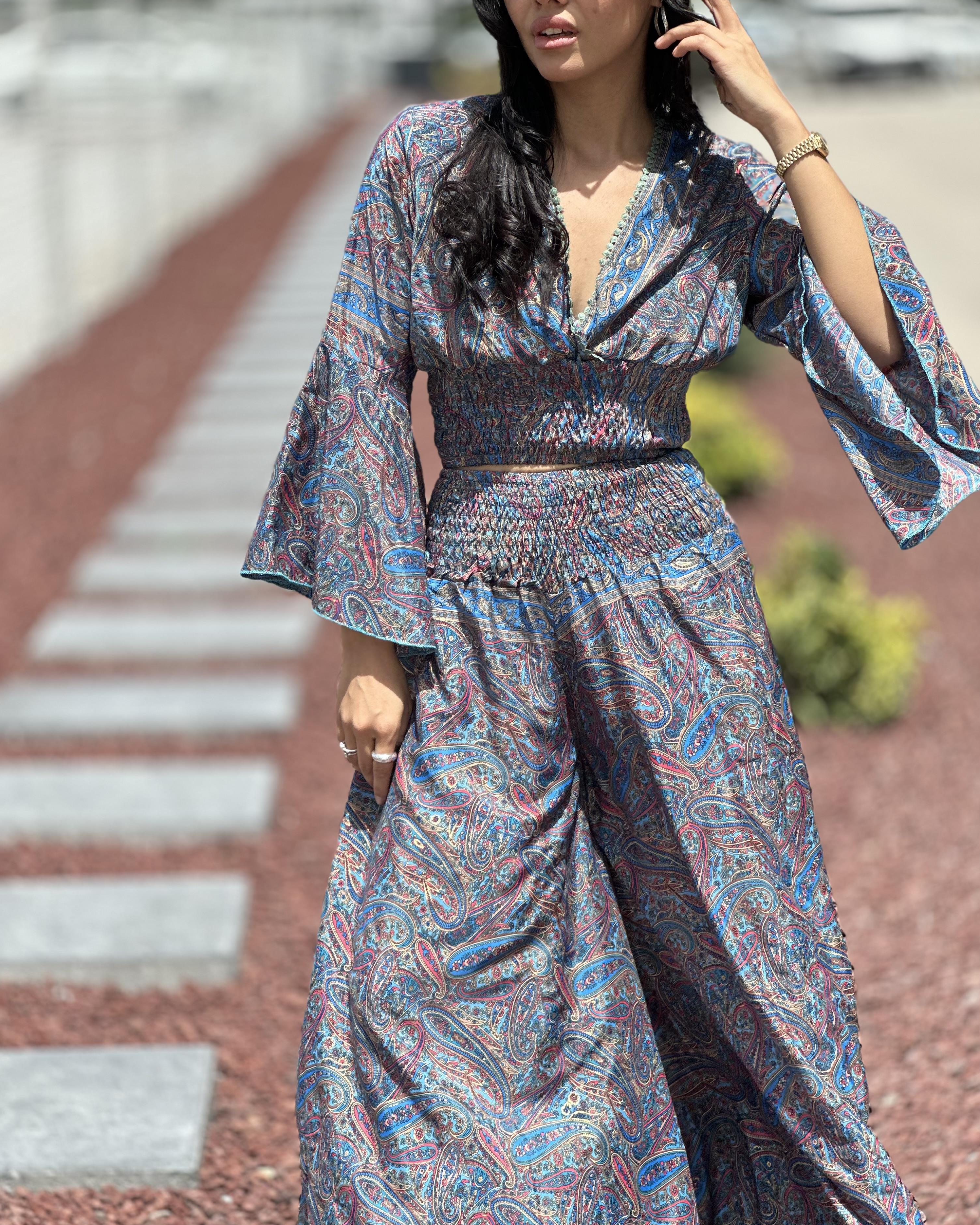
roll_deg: +1.7
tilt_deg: -12.4
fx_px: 2937
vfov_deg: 23.6
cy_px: 632
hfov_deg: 18.9
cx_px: 494
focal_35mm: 81
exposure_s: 1/426
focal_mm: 9
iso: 32
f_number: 2.8
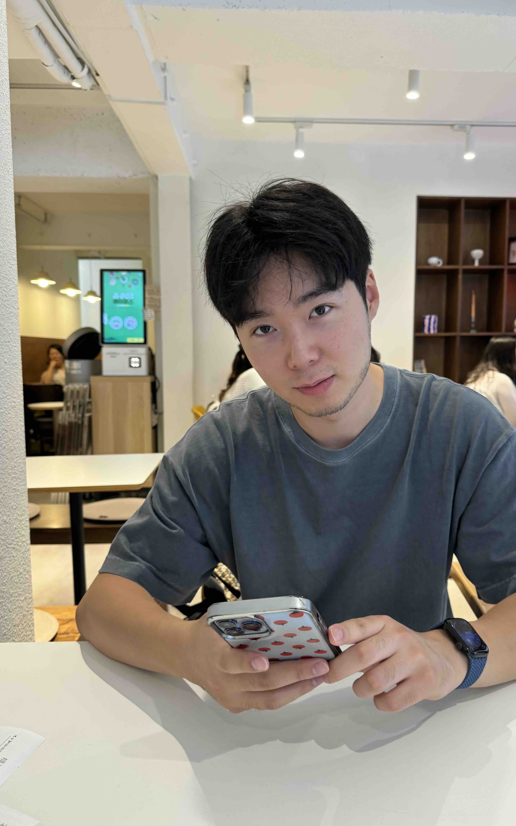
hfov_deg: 47.5
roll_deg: +0.0
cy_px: 414
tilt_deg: -7.1
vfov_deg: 70.4
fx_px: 585
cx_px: 295
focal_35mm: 26
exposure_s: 1/60
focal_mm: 6.76
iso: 125
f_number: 1.78
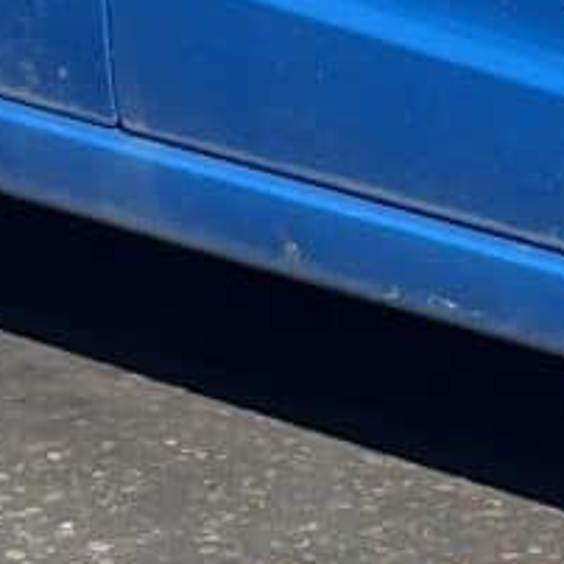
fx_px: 4295
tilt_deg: -15.4
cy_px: -184
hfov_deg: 7.2
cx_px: 1142
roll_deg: -3.8
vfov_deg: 7.4
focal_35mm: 233
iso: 50
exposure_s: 1/1404
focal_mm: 5.1
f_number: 1.6
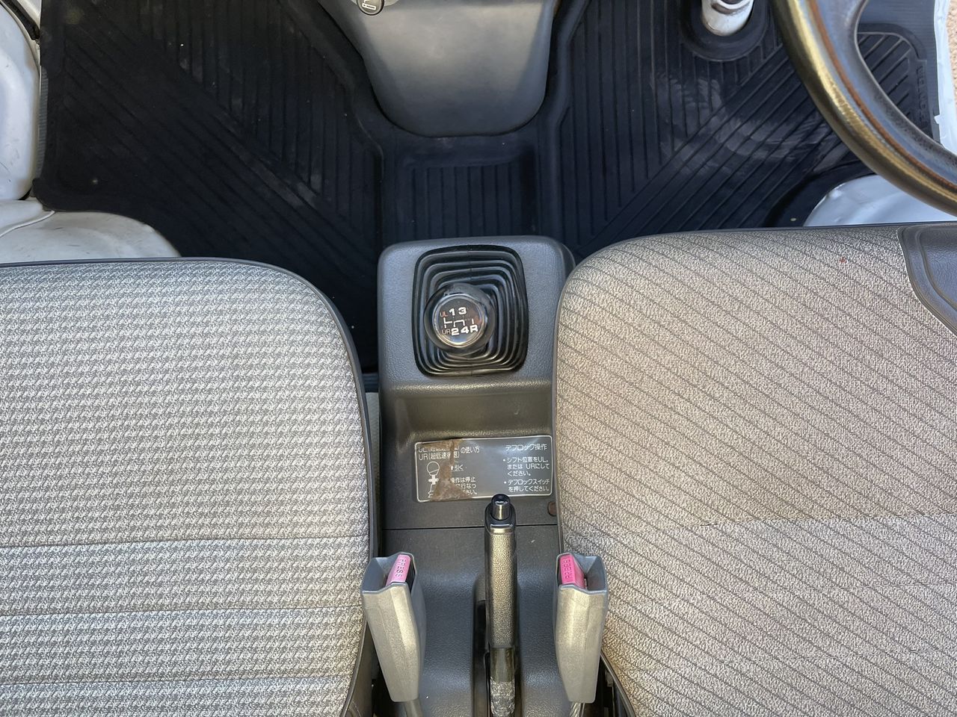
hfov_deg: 69.4
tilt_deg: -82.9
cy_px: 358
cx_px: 478
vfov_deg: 54.9
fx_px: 691
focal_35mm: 25
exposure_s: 1/121
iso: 125
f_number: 1.6
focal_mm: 5.1
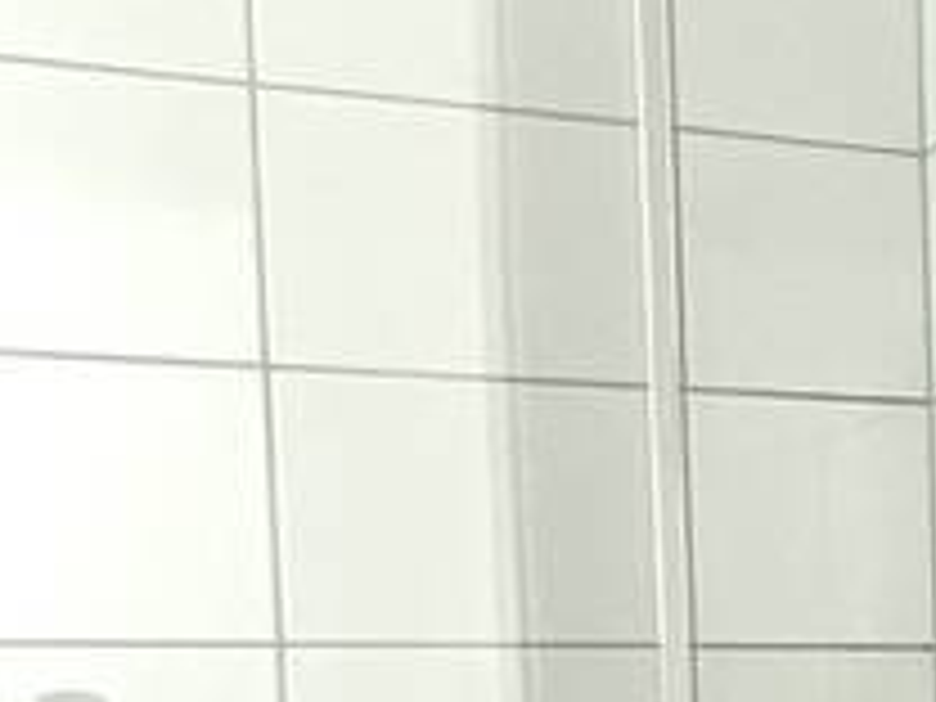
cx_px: 1494
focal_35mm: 97
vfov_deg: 14.5
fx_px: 2623
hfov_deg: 17.7
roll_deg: +0.2
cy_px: 940
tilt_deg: -3.7
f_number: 2.2
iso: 160
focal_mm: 2.22
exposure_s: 1/99
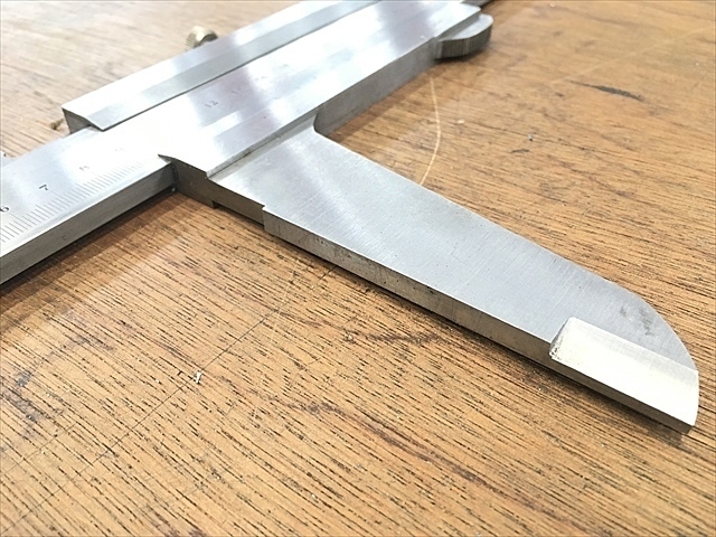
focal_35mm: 29
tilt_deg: -40.9
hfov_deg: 61.7
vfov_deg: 48.2
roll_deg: +0.8
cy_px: 268
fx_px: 600
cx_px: 358
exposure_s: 1/30
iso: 125
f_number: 2.2
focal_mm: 4.15
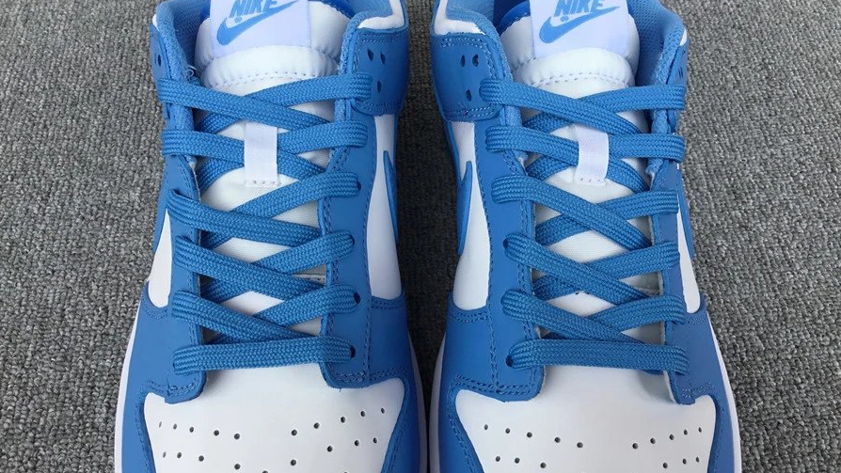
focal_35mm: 34
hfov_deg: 58.0
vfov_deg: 34.7
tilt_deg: -54.7
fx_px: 758
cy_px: 236
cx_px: 420
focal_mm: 3.3
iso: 25
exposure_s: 1/397
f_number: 2.4
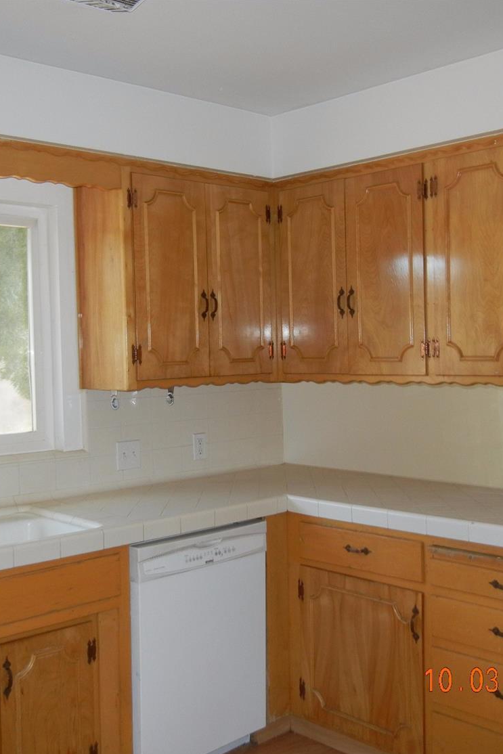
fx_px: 880
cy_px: 379
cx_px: 227
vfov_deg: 46.4
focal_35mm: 42
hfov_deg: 31.9
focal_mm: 5.4
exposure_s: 1/30
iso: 200
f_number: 3.5
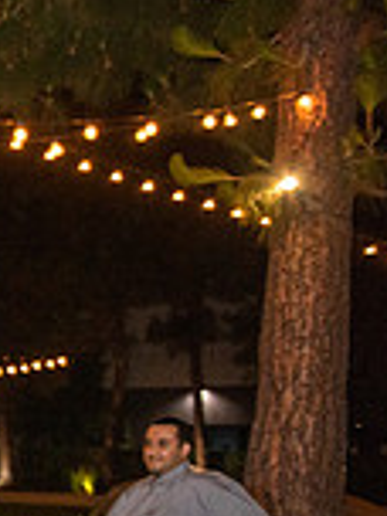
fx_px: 1535
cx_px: -533
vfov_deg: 18.8
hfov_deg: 11.8
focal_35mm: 103
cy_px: 460
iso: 1250
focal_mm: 28
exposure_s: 1/125
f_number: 2.8
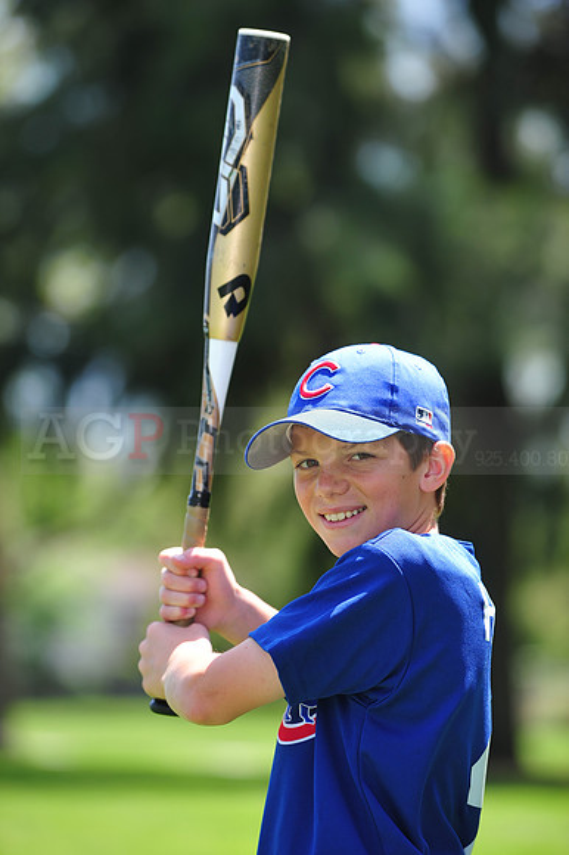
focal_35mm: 200
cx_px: 284
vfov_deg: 10.3
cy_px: 428
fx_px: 4747
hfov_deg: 6.9
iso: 200
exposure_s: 1/400
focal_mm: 200
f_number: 4.5
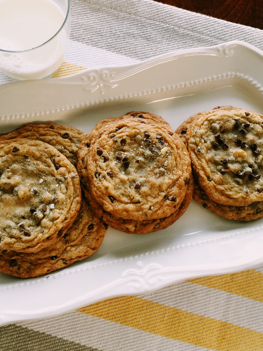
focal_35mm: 42
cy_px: 157
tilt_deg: -75.1
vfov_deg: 44.7
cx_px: 115
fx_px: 426
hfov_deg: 34.3
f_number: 2.2
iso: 32
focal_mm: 4.15
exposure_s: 1/30
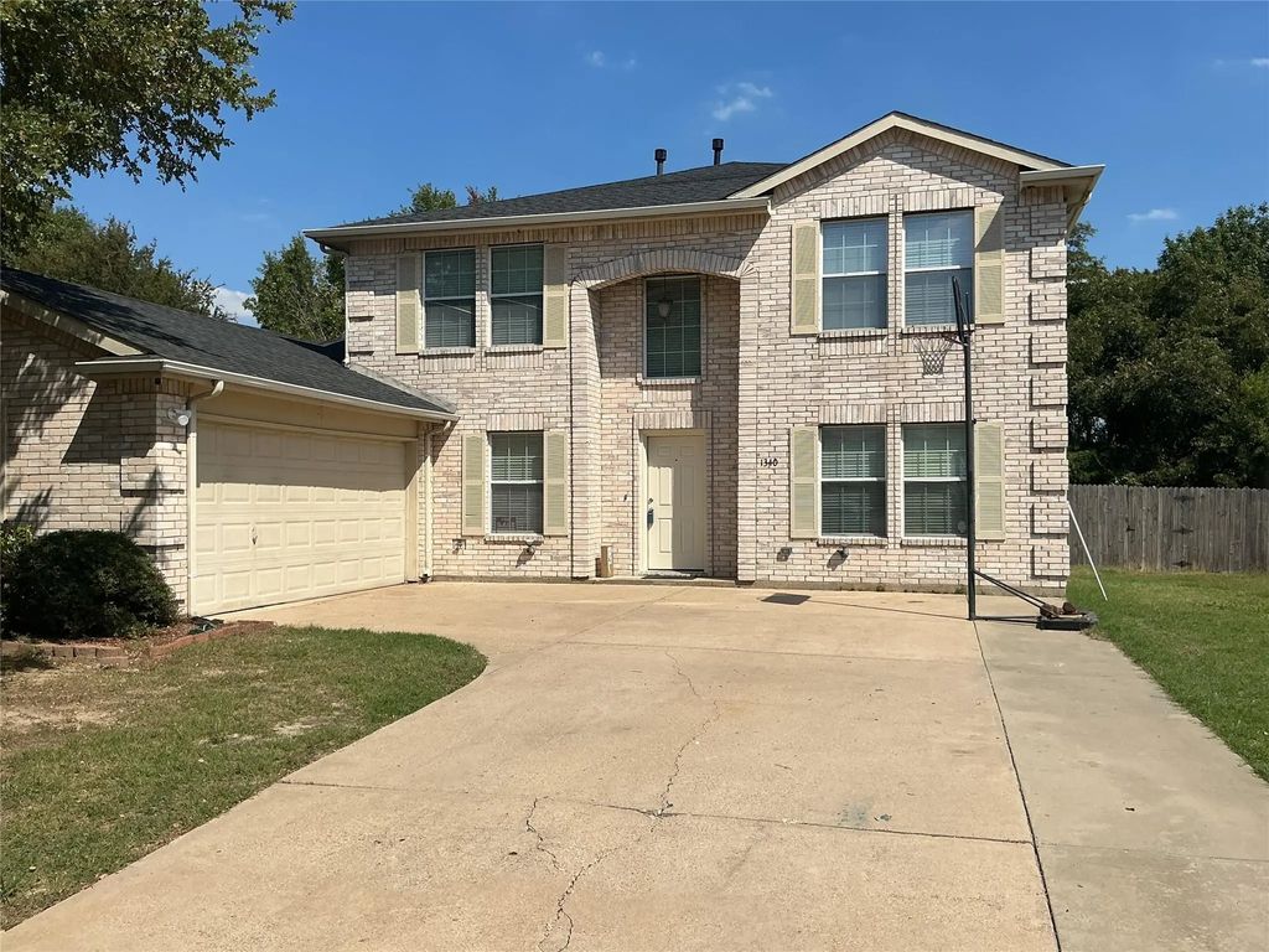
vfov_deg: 48.2
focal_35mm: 29
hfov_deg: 61.7
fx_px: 1063
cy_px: 476
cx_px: 634
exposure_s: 1/3534
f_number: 1.8
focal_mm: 3
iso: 25
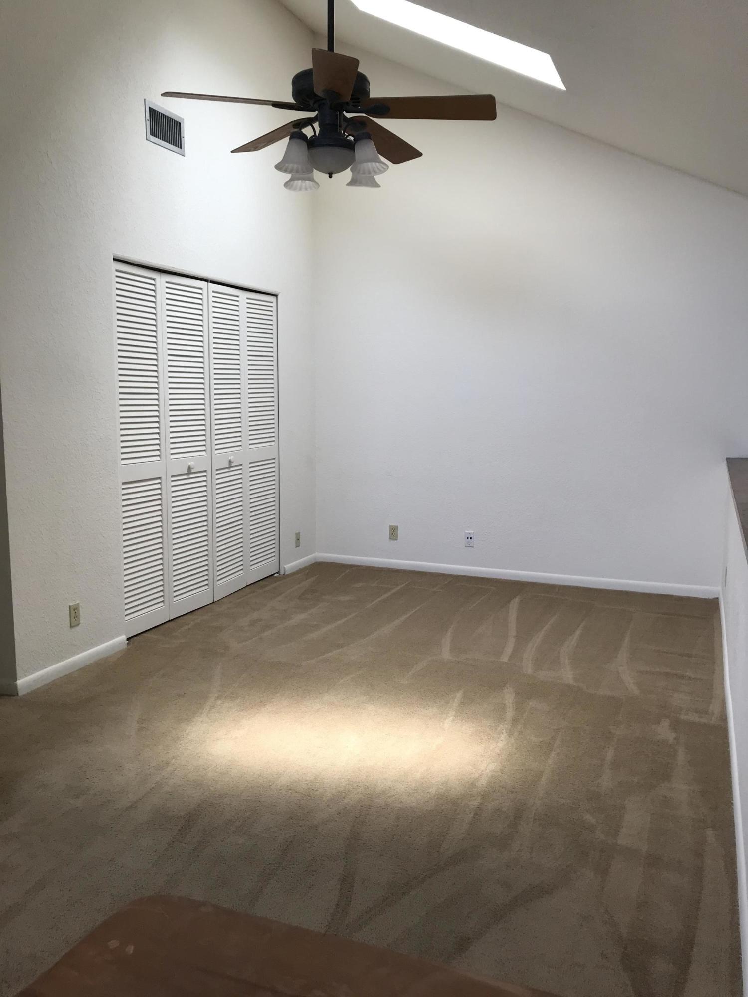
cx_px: 374
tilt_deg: -7.5
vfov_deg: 63.4
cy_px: 498
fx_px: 807
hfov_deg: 49.7
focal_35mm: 28
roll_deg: -1.2
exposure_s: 1/60
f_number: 1.8
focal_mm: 3.99
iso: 25
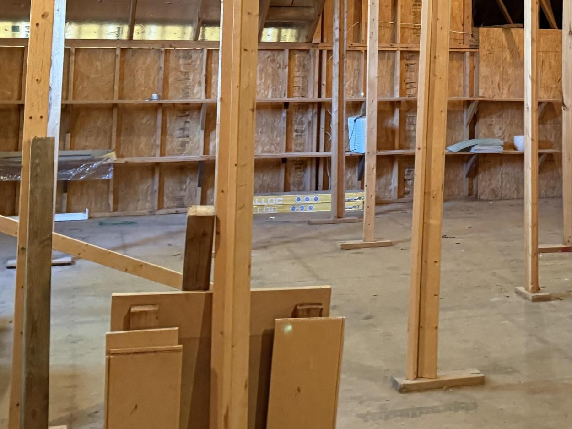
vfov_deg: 23.5
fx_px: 975
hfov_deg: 32.0
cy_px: -26
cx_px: 438
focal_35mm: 59
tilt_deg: +5.6
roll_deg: -0.7
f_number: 1.78
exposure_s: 1/30
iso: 800
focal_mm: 6.76
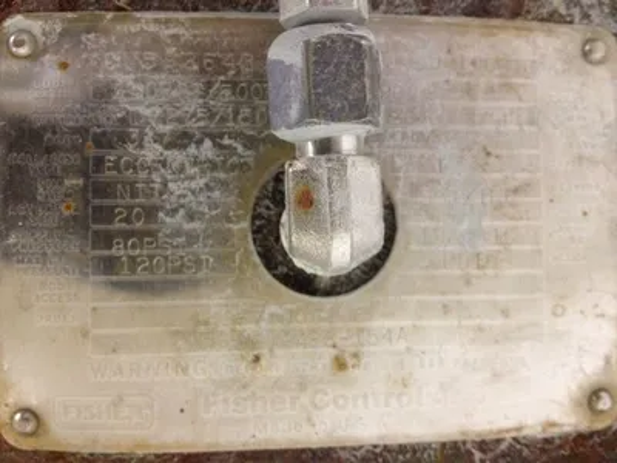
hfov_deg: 52.6
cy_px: 232
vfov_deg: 40.7
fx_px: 624
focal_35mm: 35
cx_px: 308
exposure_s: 1/20
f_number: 2.4
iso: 400
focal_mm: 4.28
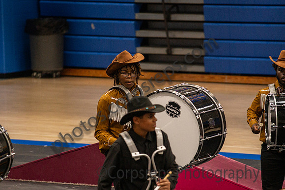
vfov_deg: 4.4
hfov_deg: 6.5
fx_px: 2500
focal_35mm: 316
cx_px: 140
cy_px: 119
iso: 4500
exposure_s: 1/500
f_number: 4
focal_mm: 200
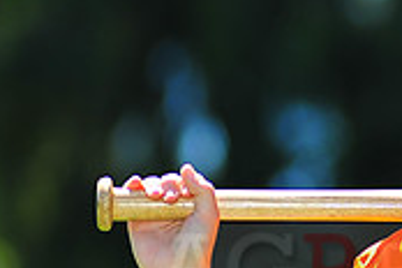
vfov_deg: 2.3
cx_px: 534
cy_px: 254
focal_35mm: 599
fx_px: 6688
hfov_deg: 3.4
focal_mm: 180
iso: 200
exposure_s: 1/800
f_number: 4
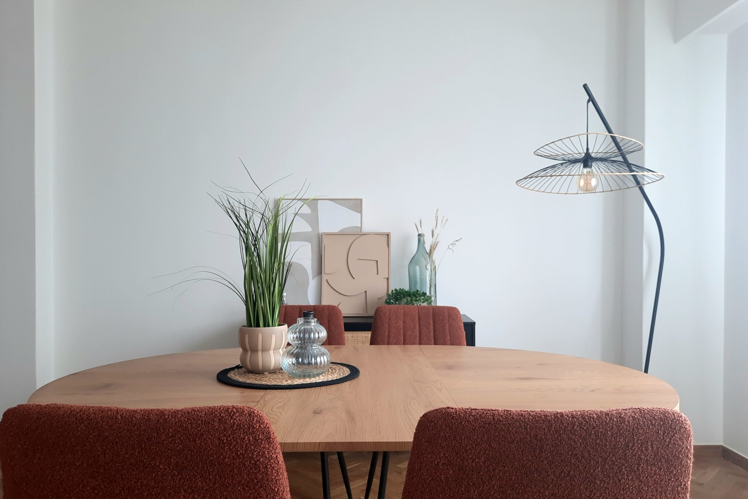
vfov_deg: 47.8
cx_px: 377
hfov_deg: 67.4
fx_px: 561
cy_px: 289
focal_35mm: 27
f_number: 2
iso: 50
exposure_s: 1/50
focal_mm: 4.6
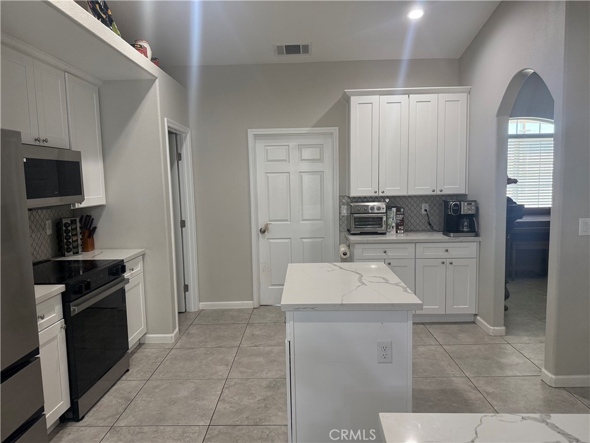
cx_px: 295
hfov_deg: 71.6
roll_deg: +1.4
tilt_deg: -5.4
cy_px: 222
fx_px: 409
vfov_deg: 56.8
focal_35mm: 24
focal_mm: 6.76
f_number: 1.78
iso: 200
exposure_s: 1/120
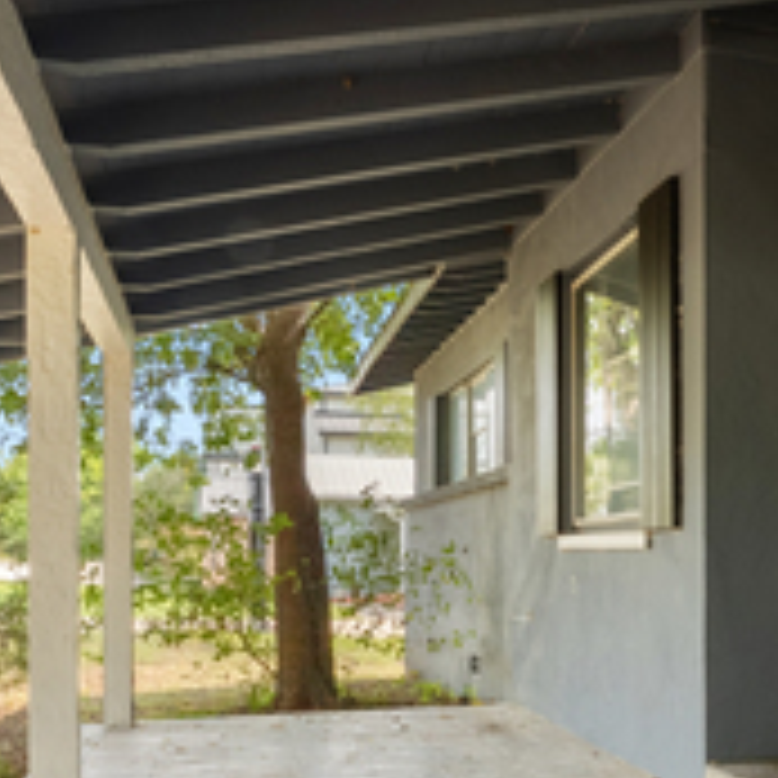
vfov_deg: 37.7
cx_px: 639
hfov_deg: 36.8
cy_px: 546
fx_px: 1119
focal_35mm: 44
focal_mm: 14
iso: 250
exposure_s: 1/5
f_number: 14
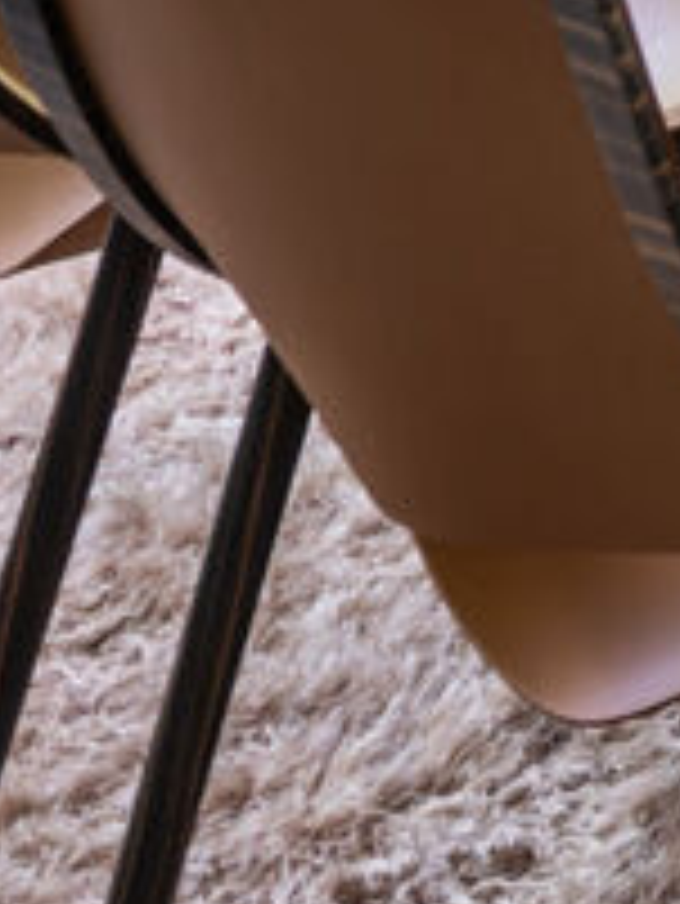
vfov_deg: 11.2
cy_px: -1475
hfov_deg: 7.4
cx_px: 2792
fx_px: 3611
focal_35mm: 138
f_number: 8
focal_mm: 15
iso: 100
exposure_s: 1/5
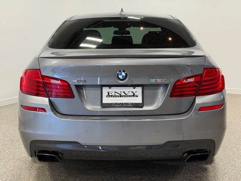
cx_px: 120
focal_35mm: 48
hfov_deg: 39.7
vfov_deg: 30.3
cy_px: 90
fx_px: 334
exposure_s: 1/120
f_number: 1.78
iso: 50
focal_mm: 6.76
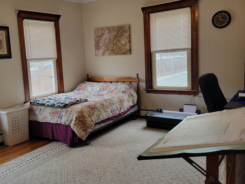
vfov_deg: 40.7
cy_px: 90
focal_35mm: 35
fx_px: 248
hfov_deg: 52.1
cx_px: 92
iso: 80
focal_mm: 5.4
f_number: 1.8
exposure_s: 1/120
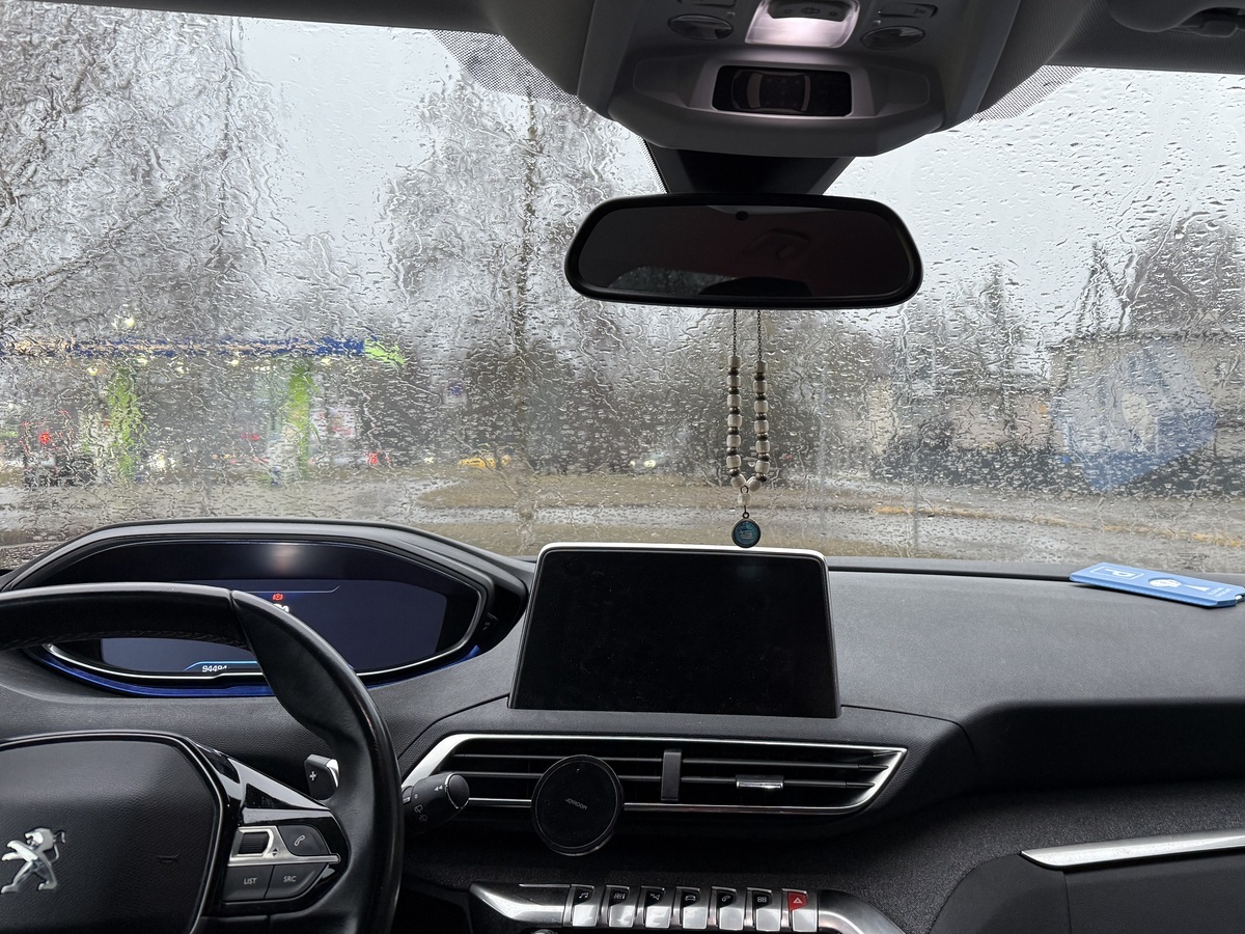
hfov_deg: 56.3
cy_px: 340
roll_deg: +0.5
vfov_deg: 43.7
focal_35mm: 32
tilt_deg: +4.8
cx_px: 757
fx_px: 1151
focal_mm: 6.76
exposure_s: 1/85
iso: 200
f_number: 1.78
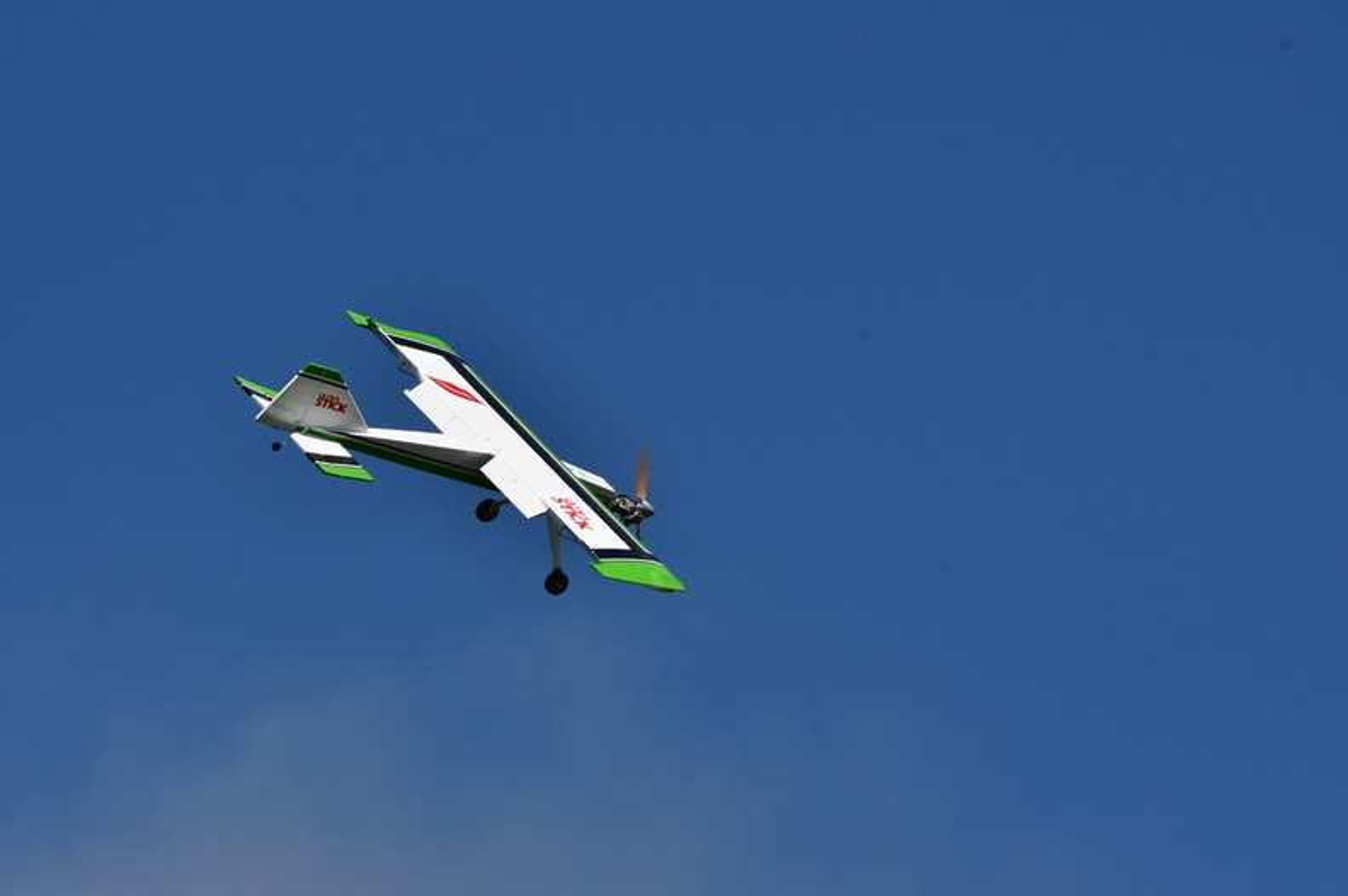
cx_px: 674
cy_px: 448
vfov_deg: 1.8
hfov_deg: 2.8
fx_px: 28065
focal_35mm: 750
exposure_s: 1/2500
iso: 800
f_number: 13
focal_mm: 500
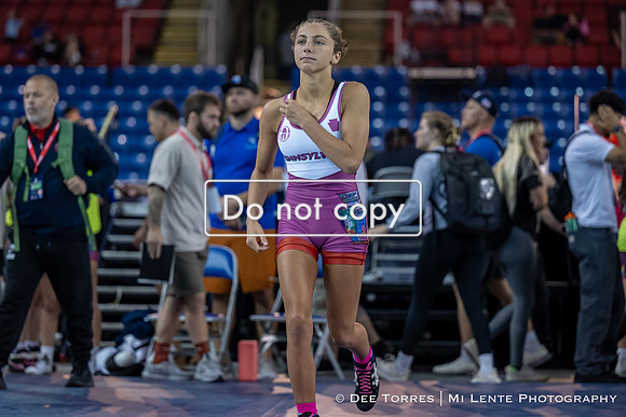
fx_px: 2119
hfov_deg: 16.8
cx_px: 304
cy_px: 189
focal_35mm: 122
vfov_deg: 11.3
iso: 2000
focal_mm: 110
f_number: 2.8
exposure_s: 1/640
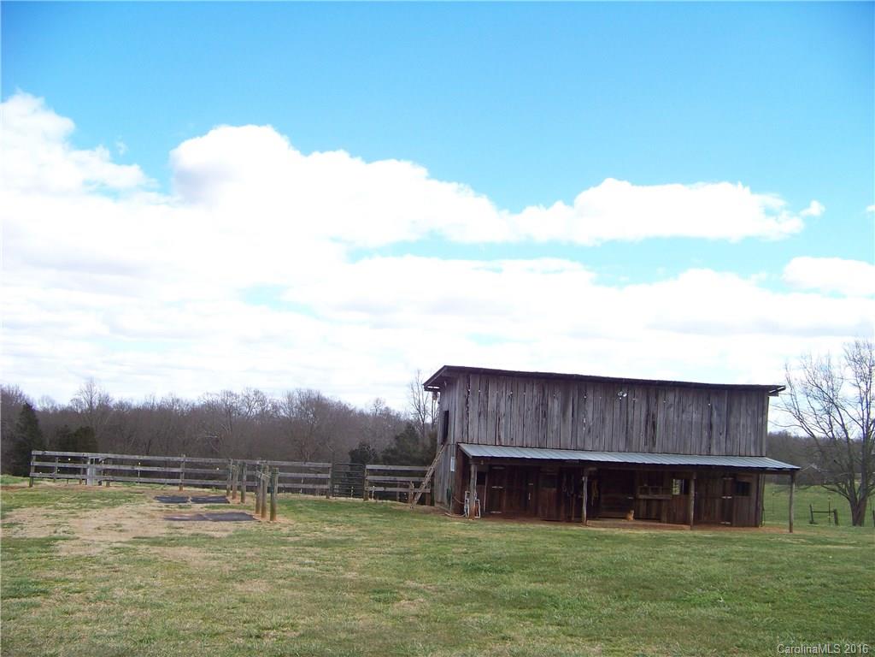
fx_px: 910
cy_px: 328
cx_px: 438
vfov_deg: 39.7
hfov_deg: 51.4
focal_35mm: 36
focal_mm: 5.85
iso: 67
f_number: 2.8
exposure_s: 1/500
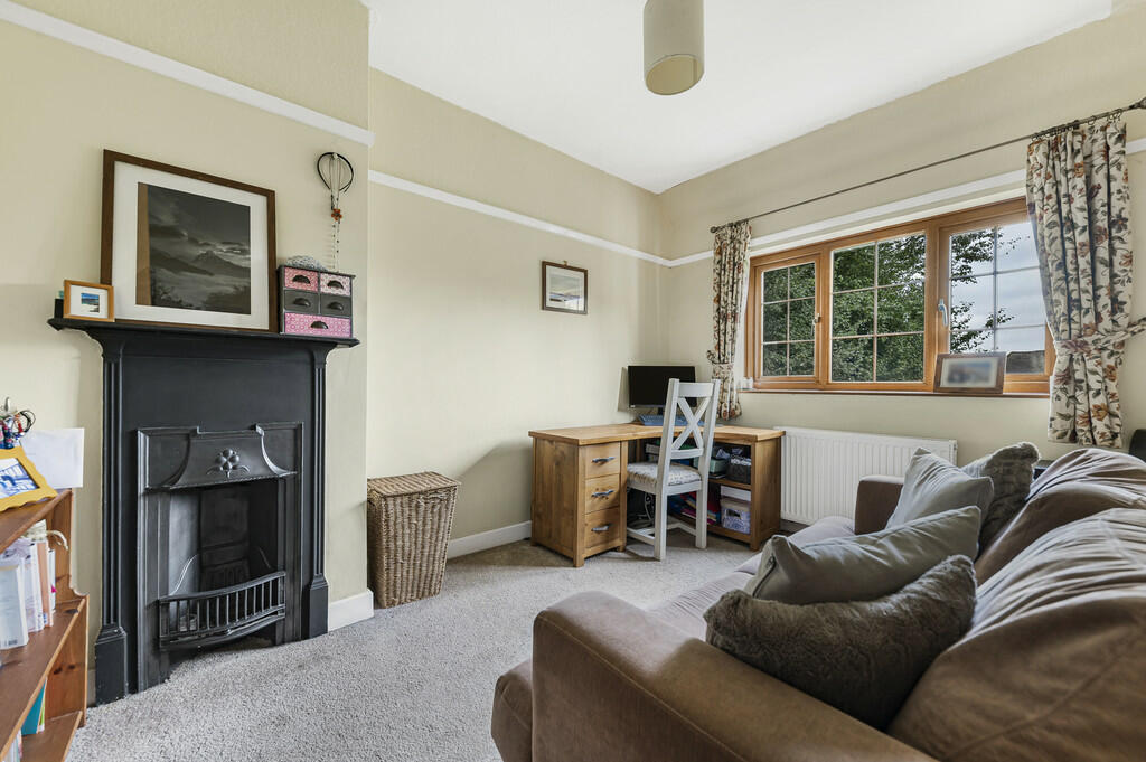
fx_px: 445
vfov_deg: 81.1
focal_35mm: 14
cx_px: 573
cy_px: 381
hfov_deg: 104.3
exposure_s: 1/1.25
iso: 400
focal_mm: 14
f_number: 8
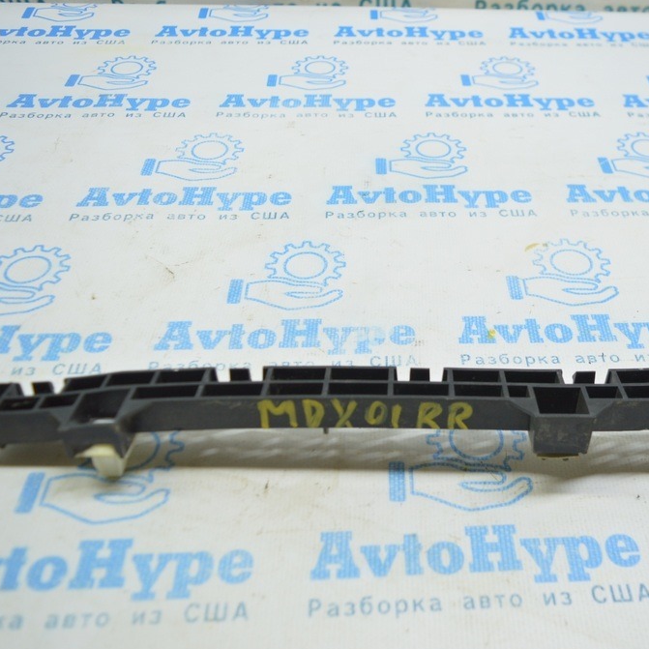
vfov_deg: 47.2
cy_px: 327
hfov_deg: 46.8
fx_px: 742
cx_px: 402
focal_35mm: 35
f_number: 3.5
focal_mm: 18
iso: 400
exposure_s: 1/60
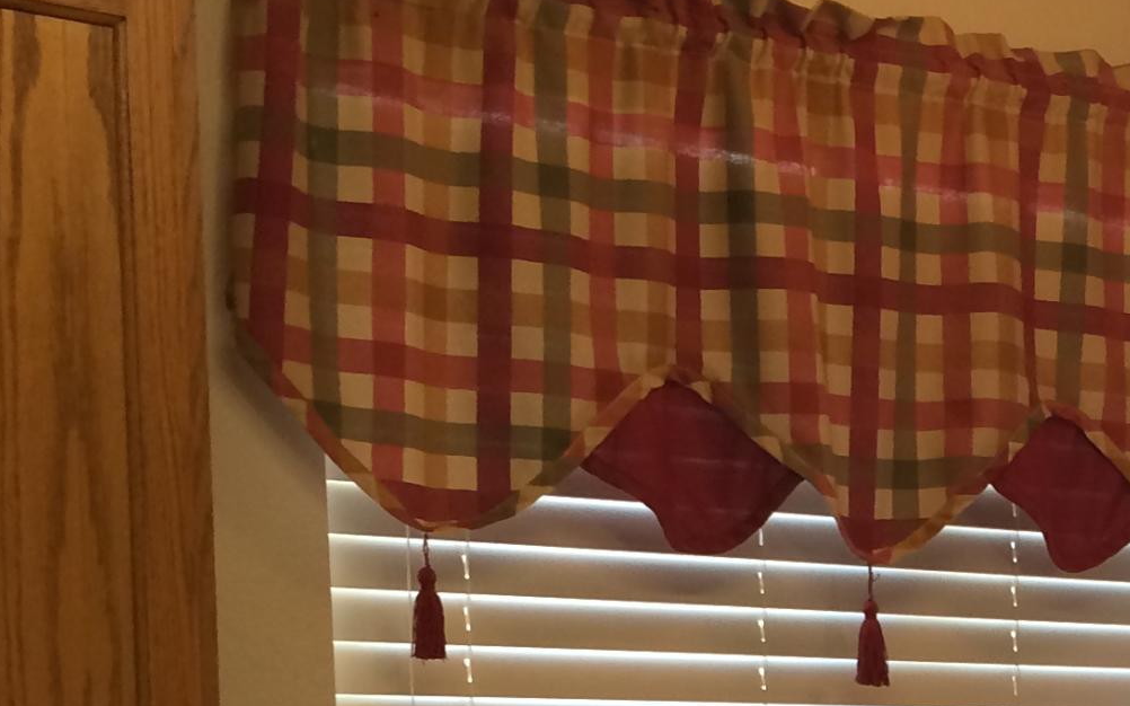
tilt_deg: -5.4
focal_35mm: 92
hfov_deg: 21.1
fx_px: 2833
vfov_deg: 13.4
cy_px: 1058
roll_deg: +1.2
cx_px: 1342
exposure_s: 1/30
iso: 80
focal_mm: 4.15
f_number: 2.2
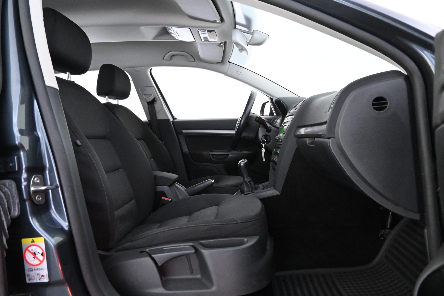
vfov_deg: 53.1
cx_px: 222
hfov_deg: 73.7
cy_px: 148
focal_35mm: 24
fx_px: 296
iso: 7200
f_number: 4.5
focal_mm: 16
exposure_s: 1/25
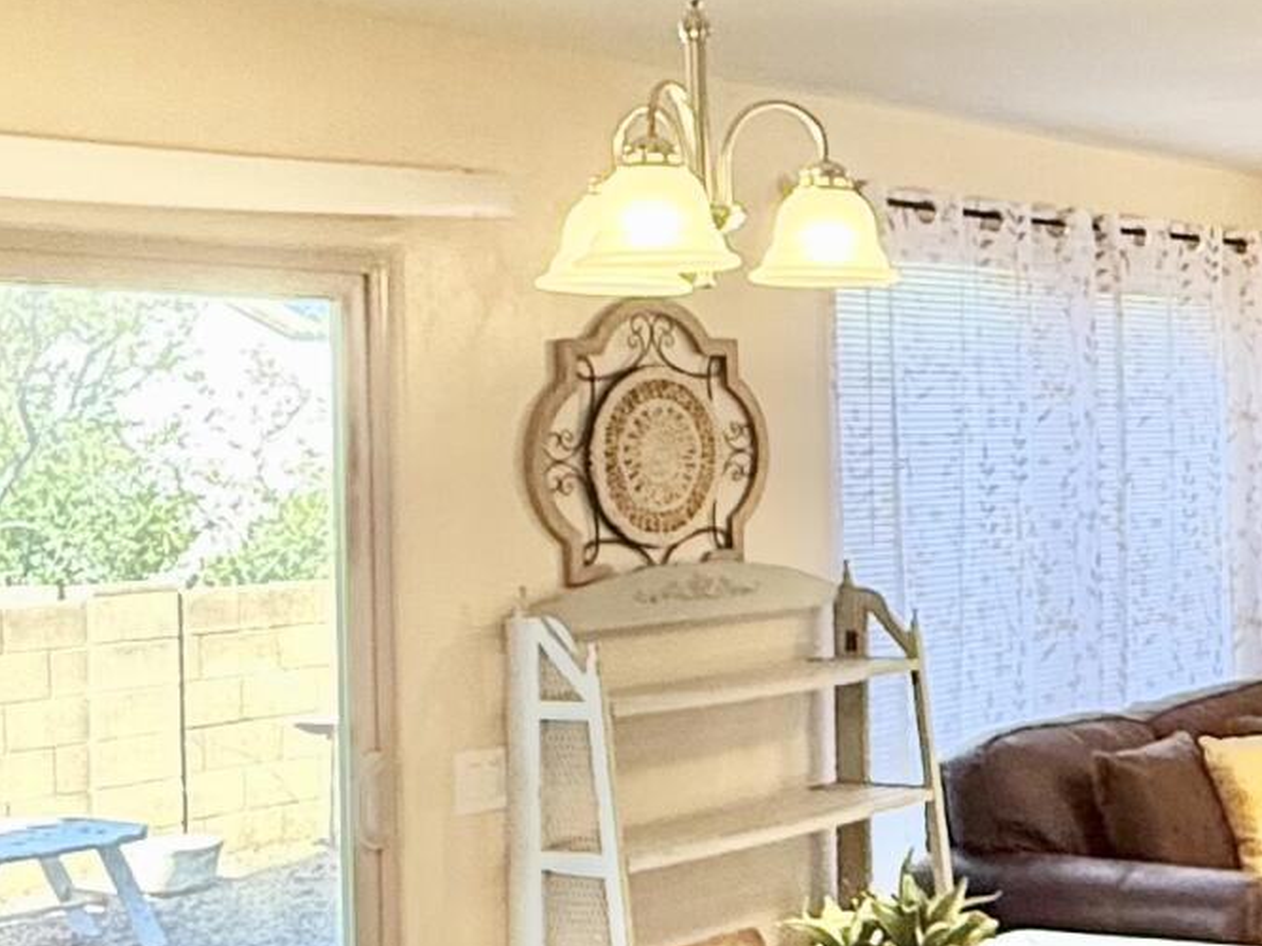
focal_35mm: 63
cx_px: 1442
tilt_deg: +0.1
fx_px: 2296
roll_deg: +1.7
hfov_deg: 27.6
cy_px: 422
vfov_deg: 23.3
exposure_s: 1/120
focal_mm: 2.22
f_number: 2.2
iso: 250
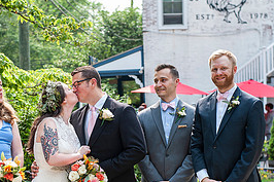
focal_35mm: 109
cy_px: 145
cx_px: 103
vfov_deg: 12.5
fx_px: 829
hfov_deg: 18.7
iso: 320
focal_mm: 50
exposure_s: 1/500
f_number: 4
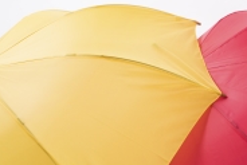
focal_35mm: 114
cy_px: 137
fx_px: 783
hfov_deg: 17.4
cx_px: 268
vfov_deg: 12.0
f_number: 5
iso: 100
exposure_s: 1/160
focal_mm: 35
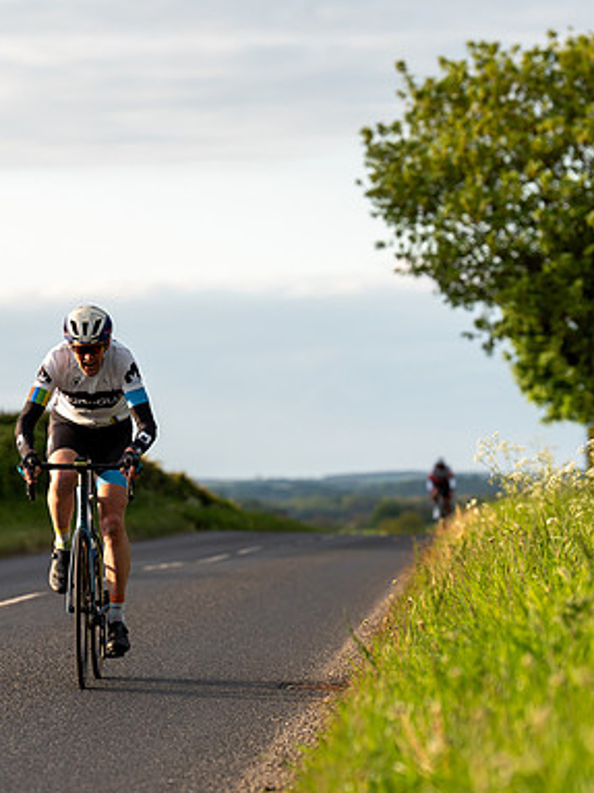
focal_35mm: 198
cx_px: 106
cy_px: 396
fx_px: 4533
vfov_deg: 10.0
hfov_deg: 7.5
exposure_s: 1/1000
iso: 160
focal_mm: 136
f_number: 4
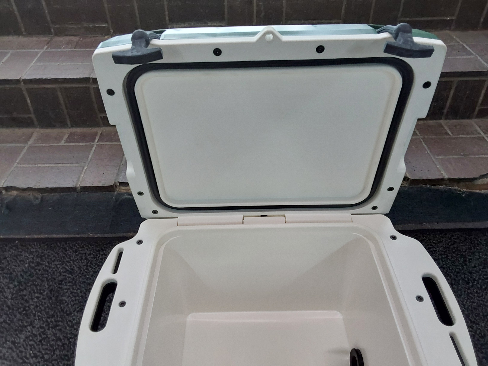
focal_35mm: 28
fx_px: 395
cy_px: 183
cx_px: 244
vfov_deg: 49.7
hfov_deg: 63.4
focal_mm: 2.91
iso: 125
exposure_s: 1/60
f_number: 1.9
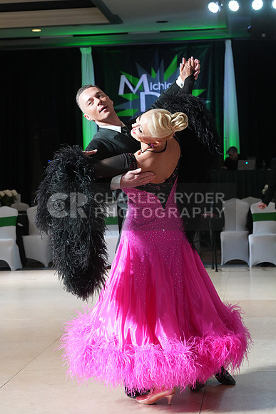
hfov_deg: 16.9
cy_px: 207
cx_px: 138
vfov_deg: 25.1
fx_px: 931
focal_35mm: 81
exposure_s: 1/320
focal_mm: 81
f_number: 7.1
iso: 6400
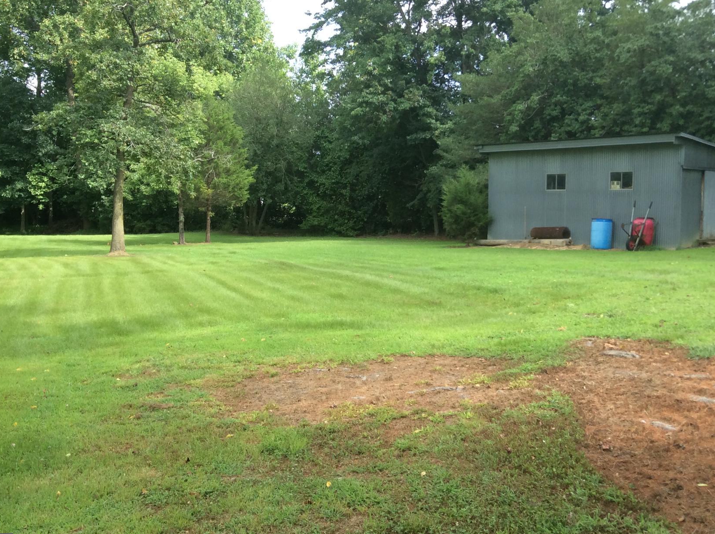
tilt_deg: -3.2
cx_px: 352
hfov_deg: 46.9
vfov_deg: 35.8
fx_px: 825
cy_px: 235
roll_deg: +0.2
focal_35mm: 40
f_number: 2.4
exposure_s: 1/302
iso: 32
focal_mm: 3.3
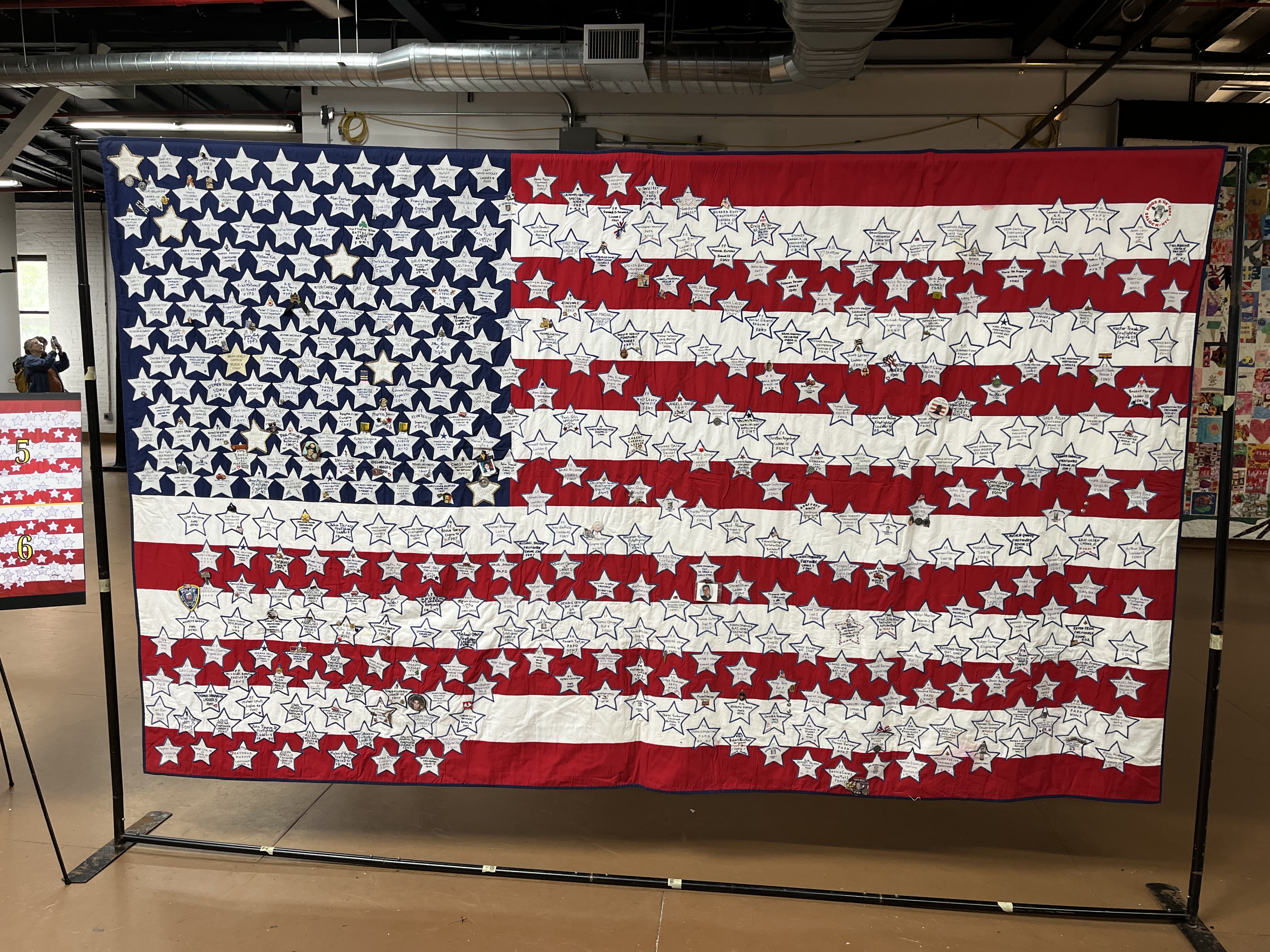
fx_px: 954
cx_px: 635
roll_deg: -1.0
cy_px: 476
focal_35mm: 26
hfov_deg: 67.3
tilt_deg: -7.0
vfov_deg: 53.1
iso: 125
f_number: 1.6
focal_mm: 5.1
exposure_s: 1/120
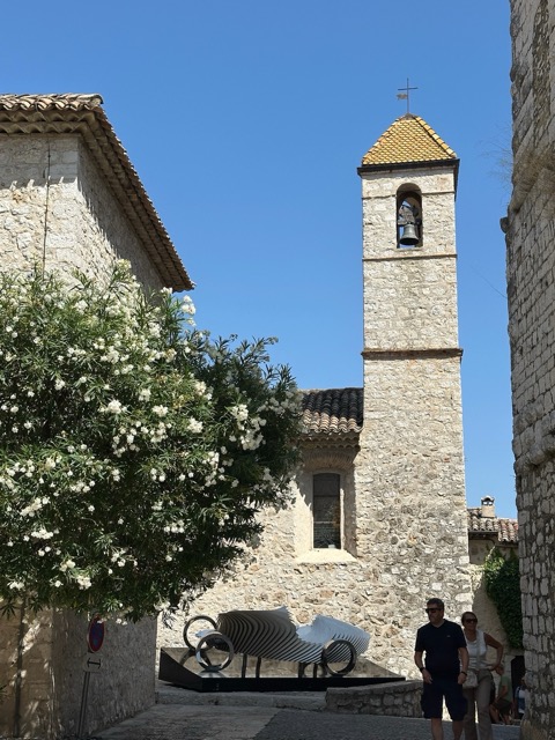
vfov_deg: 39.7
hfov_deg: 30.3
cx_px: 278
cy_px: 370
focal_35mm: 48
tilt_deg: +12.3
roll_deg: -1.0
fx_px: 1026
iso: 64
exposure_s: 1/4566
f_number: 1.78
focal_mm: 6.86
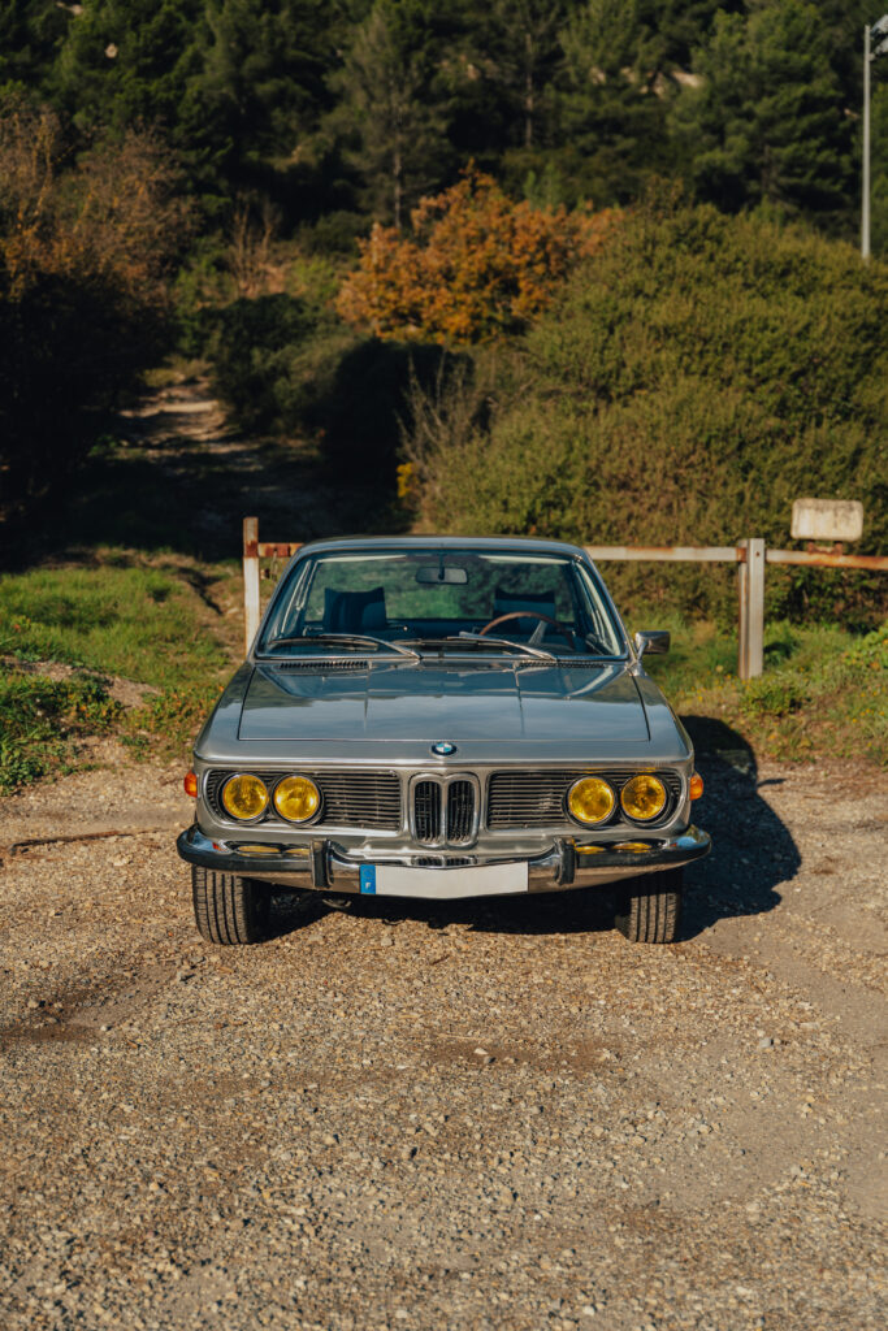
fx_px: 1775
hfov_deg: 28.1
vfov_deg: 41.1
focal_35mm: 48
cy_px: 666
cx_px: 444
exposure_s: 1/350
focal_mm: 48
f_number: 2.8
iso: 50
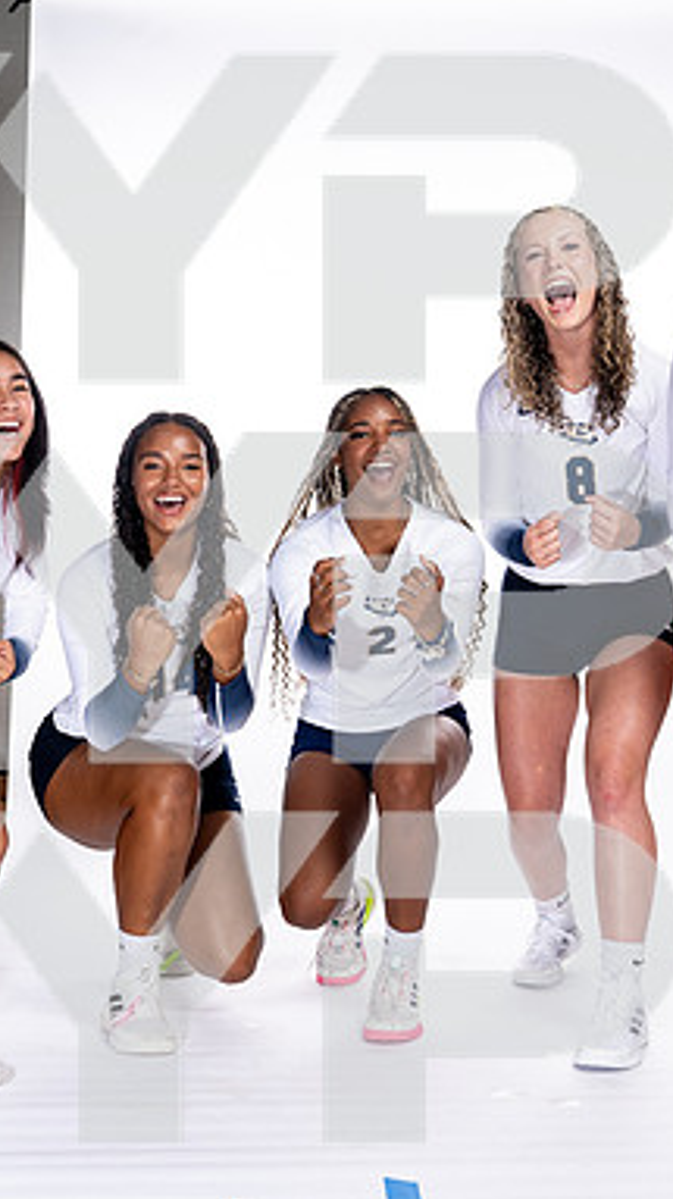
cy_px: 617
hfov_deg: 23.5
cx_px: 316
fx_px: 1620
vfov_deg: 40.6
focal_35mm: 51
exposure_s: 1/250
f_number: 5.6
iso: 100
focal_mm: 30
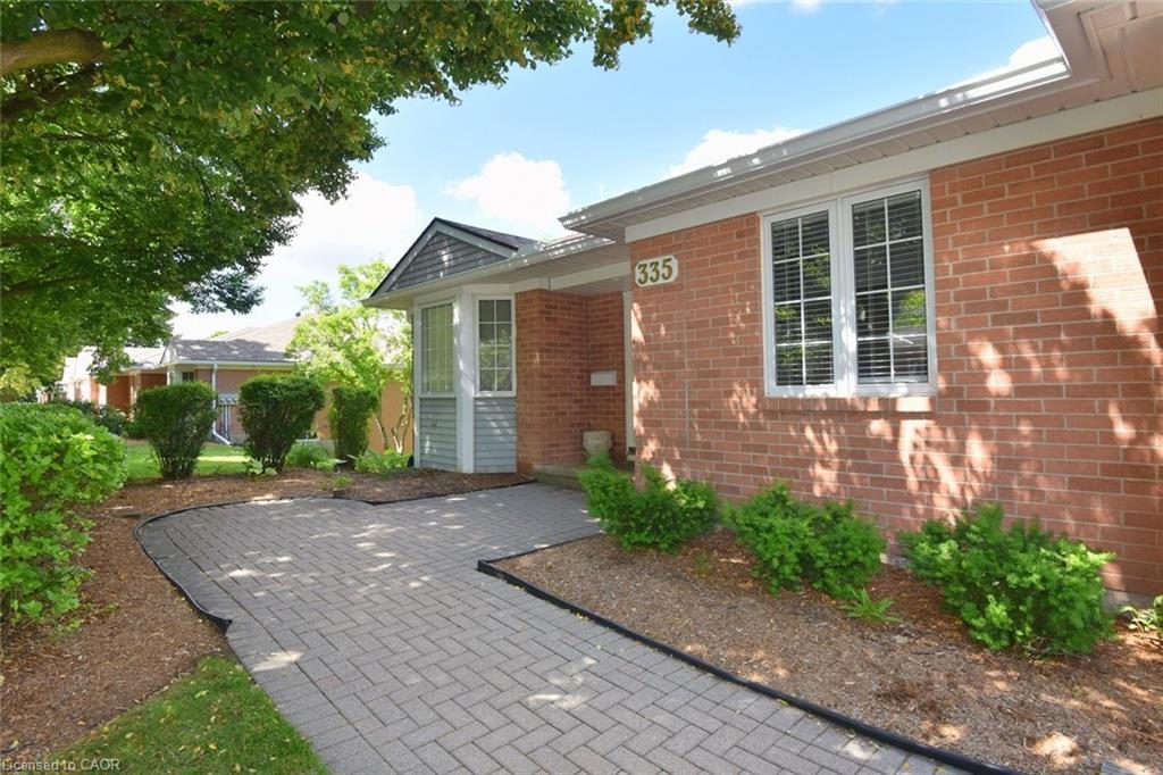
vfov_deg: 73.7
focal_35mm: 16
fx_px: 517
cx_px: 582
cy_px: 388
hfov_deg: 96.8
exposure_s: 1/200
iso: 500
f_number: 11
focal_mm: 16
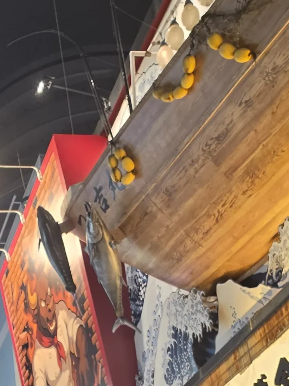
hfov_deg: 19.1
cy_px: 504
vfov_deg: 23.5
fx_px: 813
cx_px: -47
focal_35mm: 73
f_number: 1.4
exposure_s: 1/120
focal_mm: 6.5
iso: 125
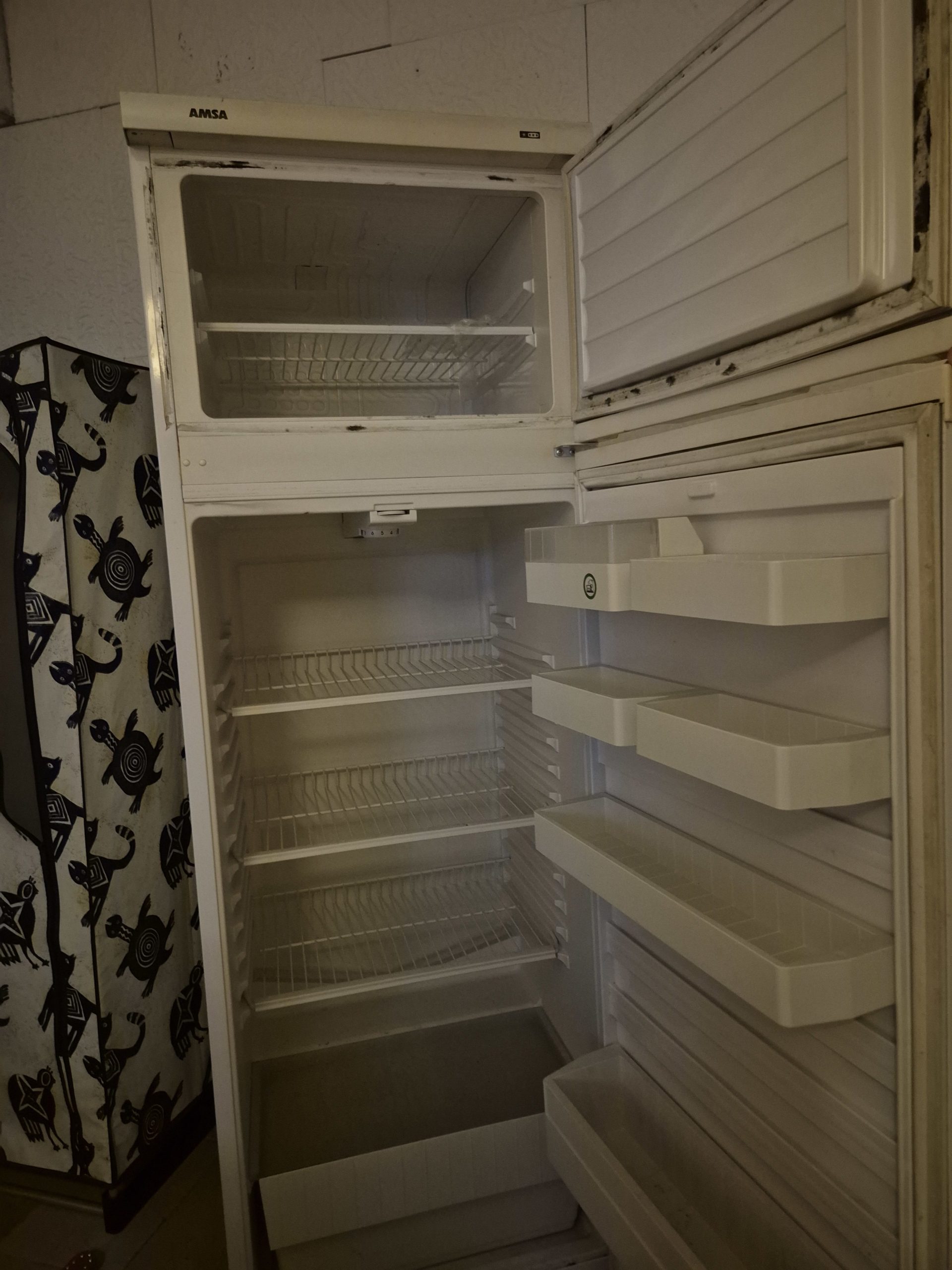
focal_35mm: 23
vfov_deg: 73.9
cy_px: 635
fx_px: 843
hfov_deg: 58.9
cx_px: 476
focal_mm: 5.4
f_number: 1.8
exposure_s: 1/17
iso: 1600
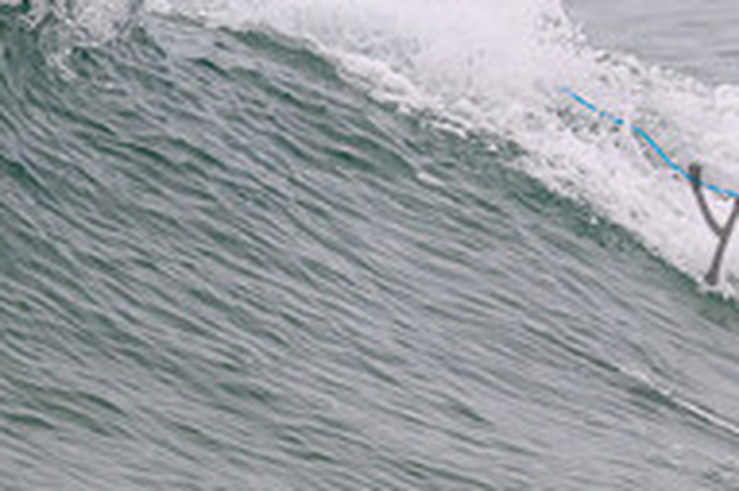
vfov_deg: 0.6
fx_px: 49859
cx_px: 1087
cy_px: 191
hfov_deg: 0.8
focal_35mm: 2431
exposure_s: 1/1600
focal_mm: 800
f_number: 11
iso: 2000
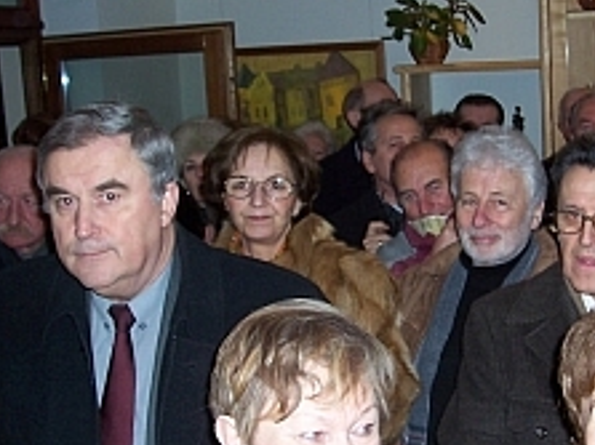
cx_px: 427
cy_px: 269
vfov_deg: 24.0
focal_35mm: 61
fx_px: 1048
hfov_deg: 31.3
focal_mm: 5.6
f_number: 2.7
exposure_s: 1/60
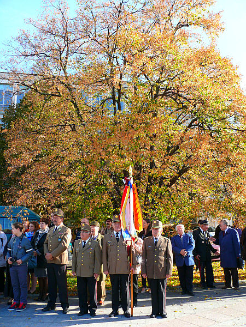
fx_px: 332
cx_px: 123
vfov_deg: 52.6
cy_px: 164
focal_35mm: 35
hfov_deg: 40.7
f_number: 4
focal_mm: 7.4
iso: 100
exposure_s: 1/200
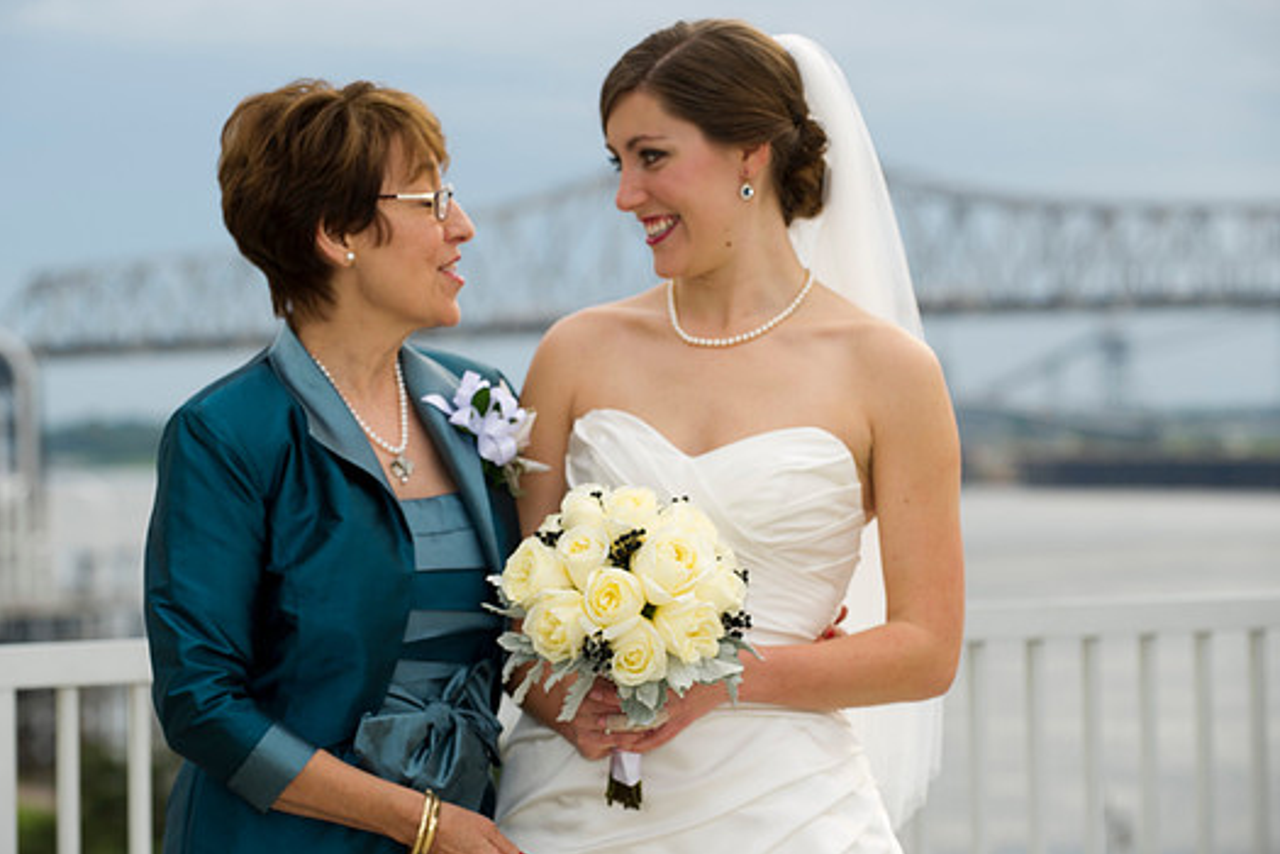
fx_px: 4906
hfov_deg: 14.9
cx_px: 602
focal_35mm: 138
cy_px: 388
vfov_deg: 9.9
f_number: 4.5
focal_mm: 125
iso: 200
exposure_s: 1/200
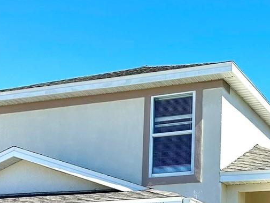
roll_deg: -1.0
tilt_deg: +8.4
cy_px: 215
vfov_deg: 18.7
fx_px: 593
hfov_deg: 25.3
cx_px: 206
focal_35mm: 76
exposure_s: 1/5525
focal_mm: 6.86
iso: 80
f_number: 1.78
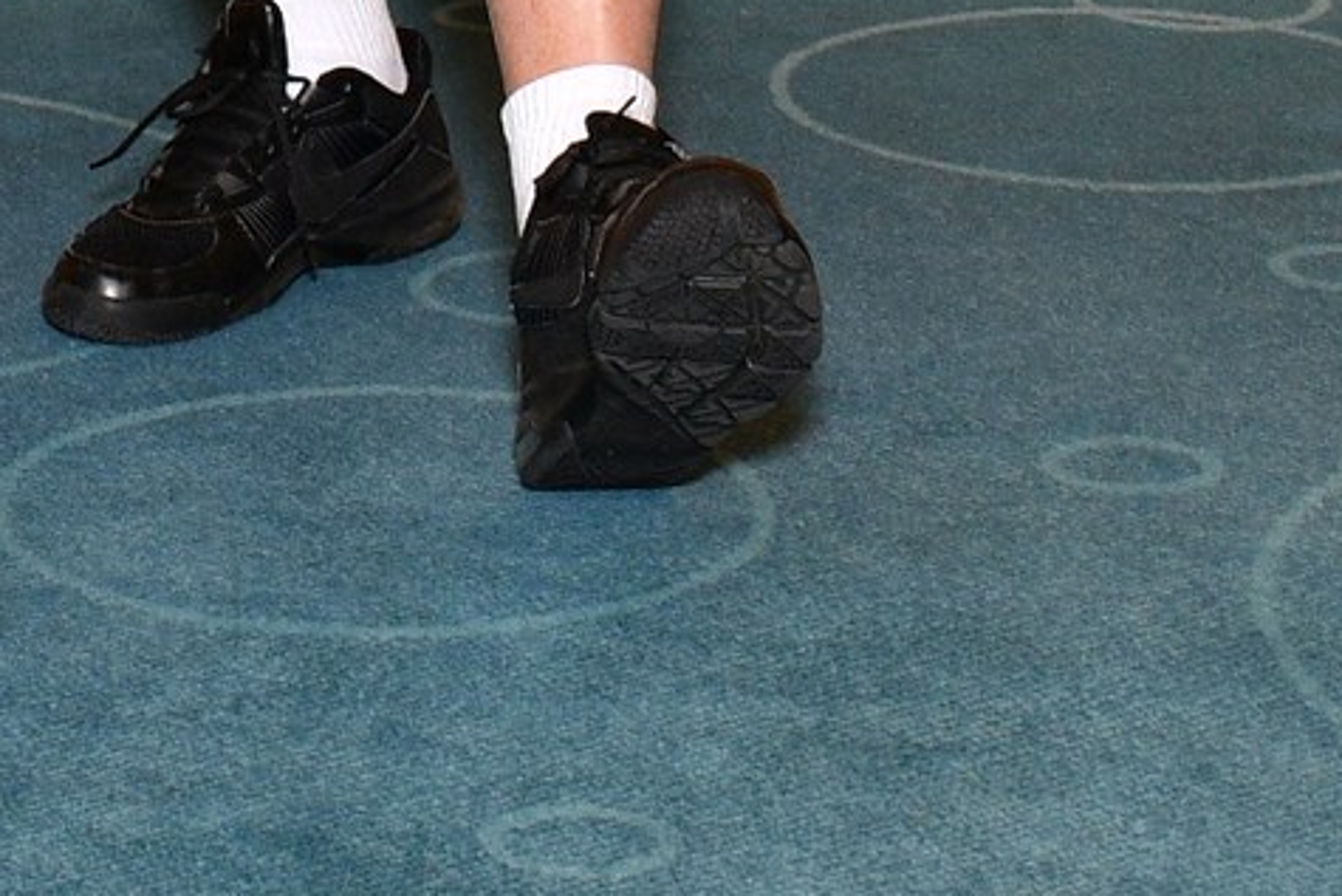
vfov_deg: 6.5
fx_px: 7532
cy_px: -1297
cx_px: -232
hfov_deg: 10.0
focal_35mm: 202
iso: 400
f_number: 5.6
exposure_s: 1/125
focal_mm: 27
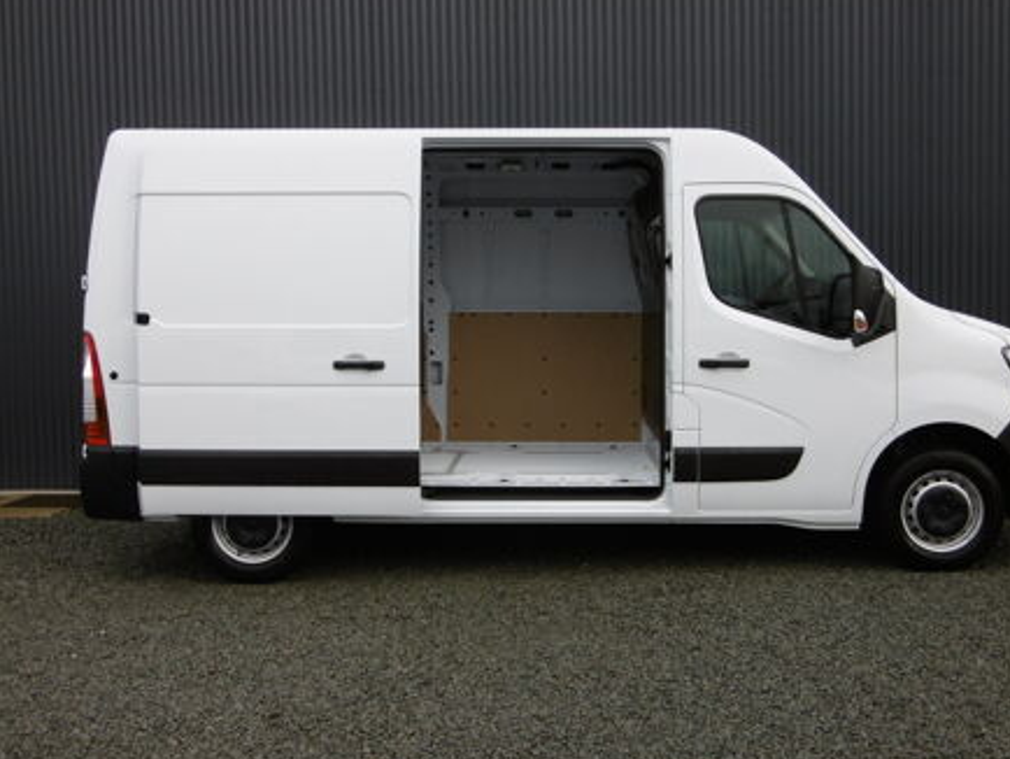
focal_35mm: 42
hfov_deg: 44.7
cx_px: 554
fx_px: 1226
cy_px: 389
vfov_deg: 34.4
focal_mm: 6.8
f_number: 3.7
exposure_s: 1/100
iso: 100
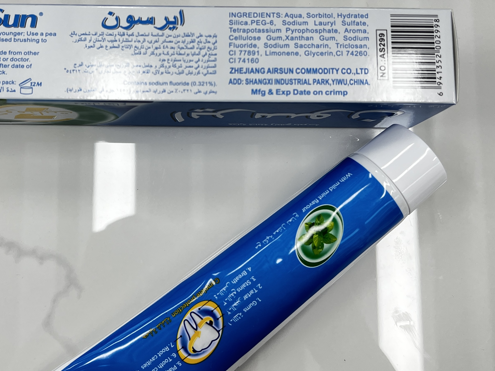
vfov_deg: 38.5
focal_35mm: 37
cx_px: 183
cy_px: 217
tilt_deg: -82.7
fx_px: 529
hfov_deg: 49.6
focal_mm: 5.7
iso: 100
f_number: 1.5
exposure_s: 1/100
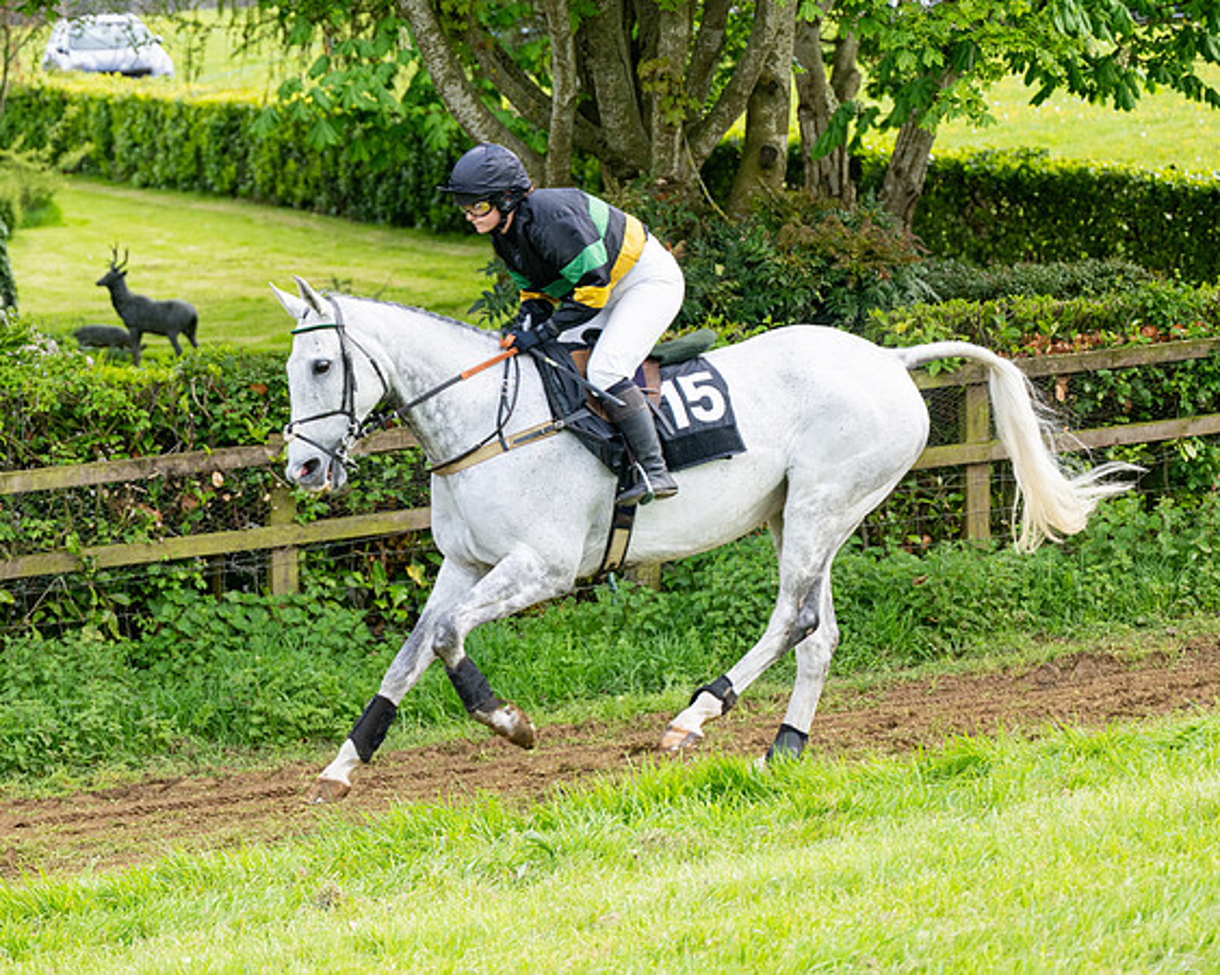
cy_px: 556
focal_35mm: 139
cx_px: 644
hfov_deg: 13.8
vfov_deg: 11.1
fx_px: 5032
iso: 400
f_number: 4
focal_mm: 98
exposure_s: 1/1250
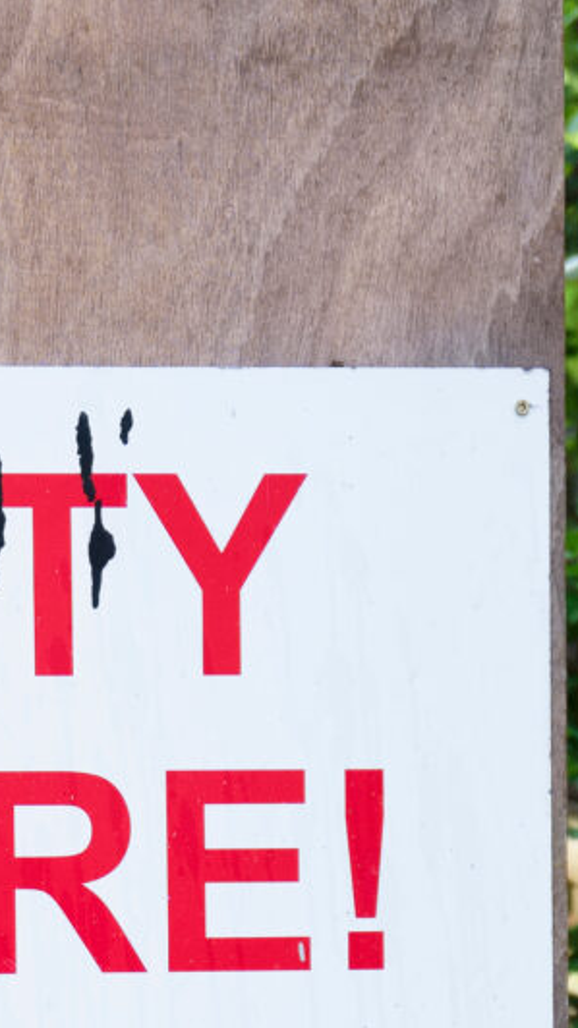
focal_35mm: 418
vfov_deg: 5.1
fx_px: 11396
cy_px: 1643
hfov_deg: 2.9
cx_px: -522
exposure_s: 1/100
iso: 100
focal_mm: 83
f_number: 6.3
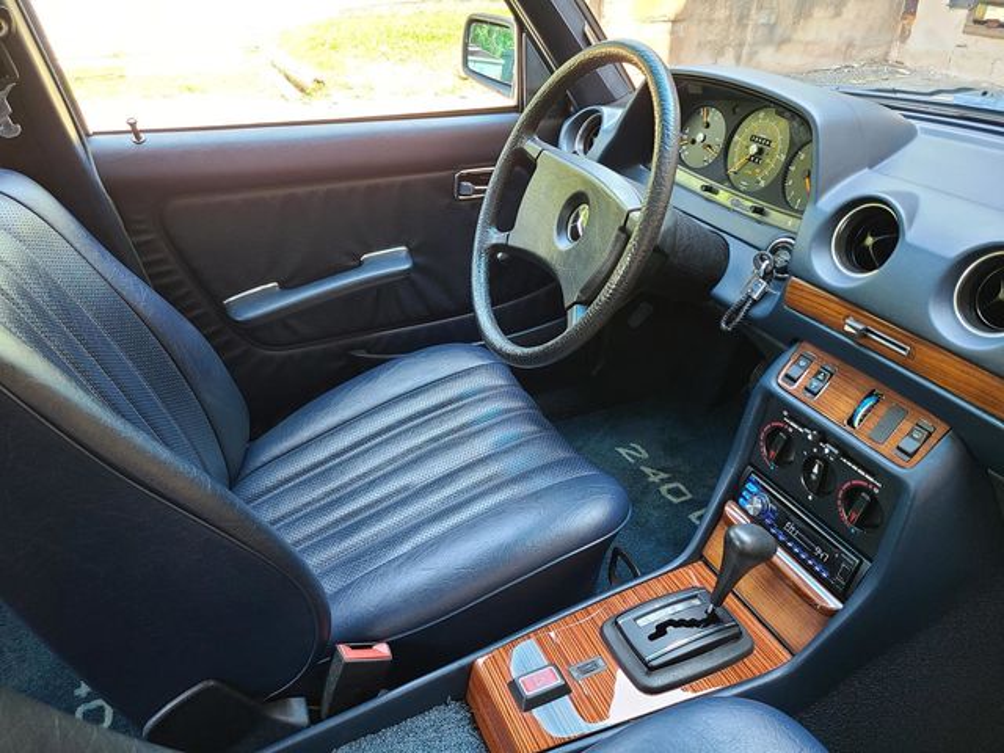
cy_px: 376
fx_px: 754
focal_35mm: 26
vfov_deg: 53.1
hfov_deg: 67.3
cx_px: 502
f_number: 1.8
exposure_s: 1/59
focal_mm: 5.4
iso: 125
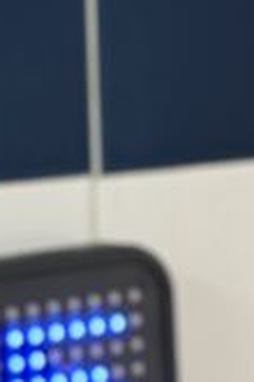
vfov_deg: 5.6
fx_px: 3852
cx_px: 231
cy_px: 637
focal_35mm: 364
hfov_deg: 3.8
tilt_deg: -11.5
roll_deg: +1.1
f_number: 1.78
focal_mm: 6.86
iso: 80
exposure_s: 1/50
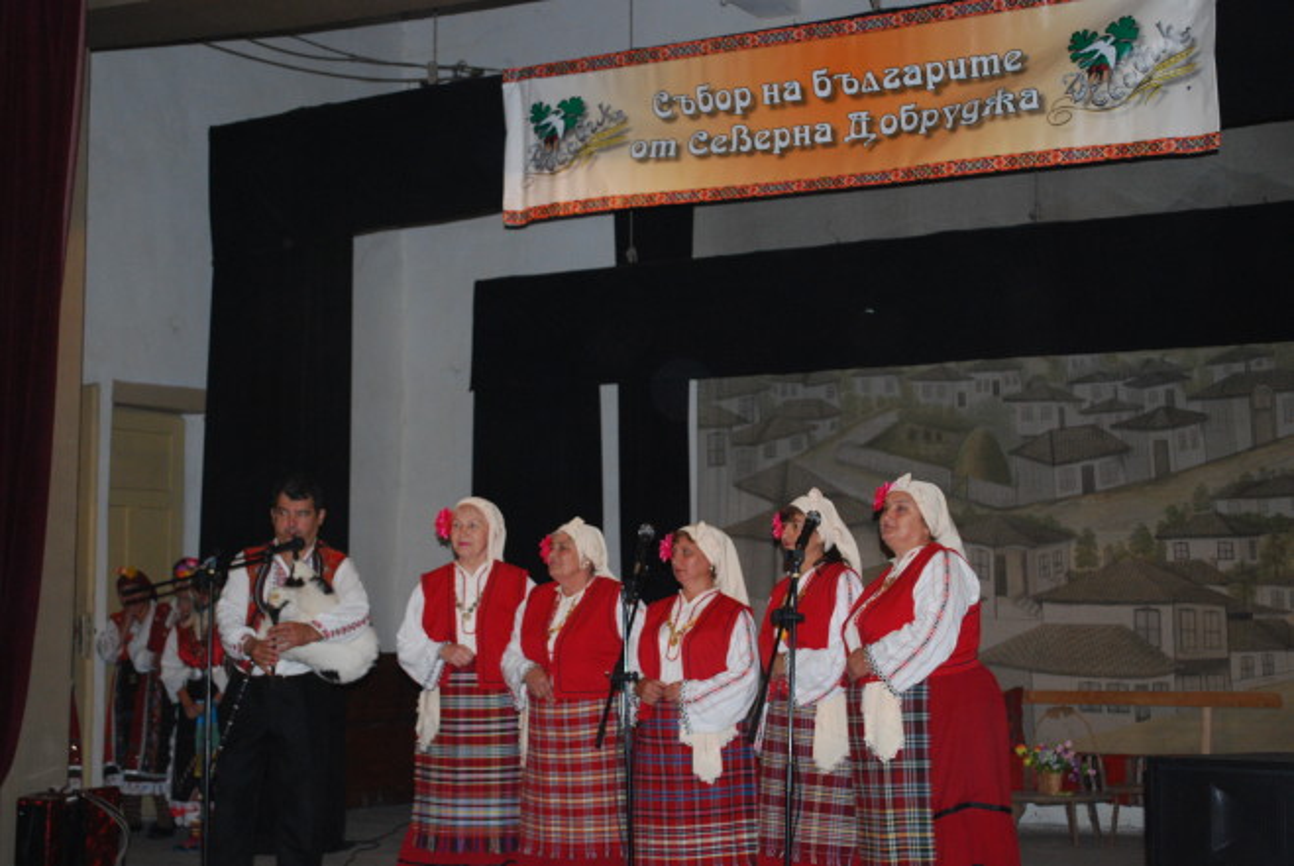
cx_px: 647
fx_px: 1943
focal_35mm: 54
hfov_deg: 36.8
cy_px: 433
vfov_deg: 25.1
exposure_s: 1/60
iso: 800
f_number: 5.3
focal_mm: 36
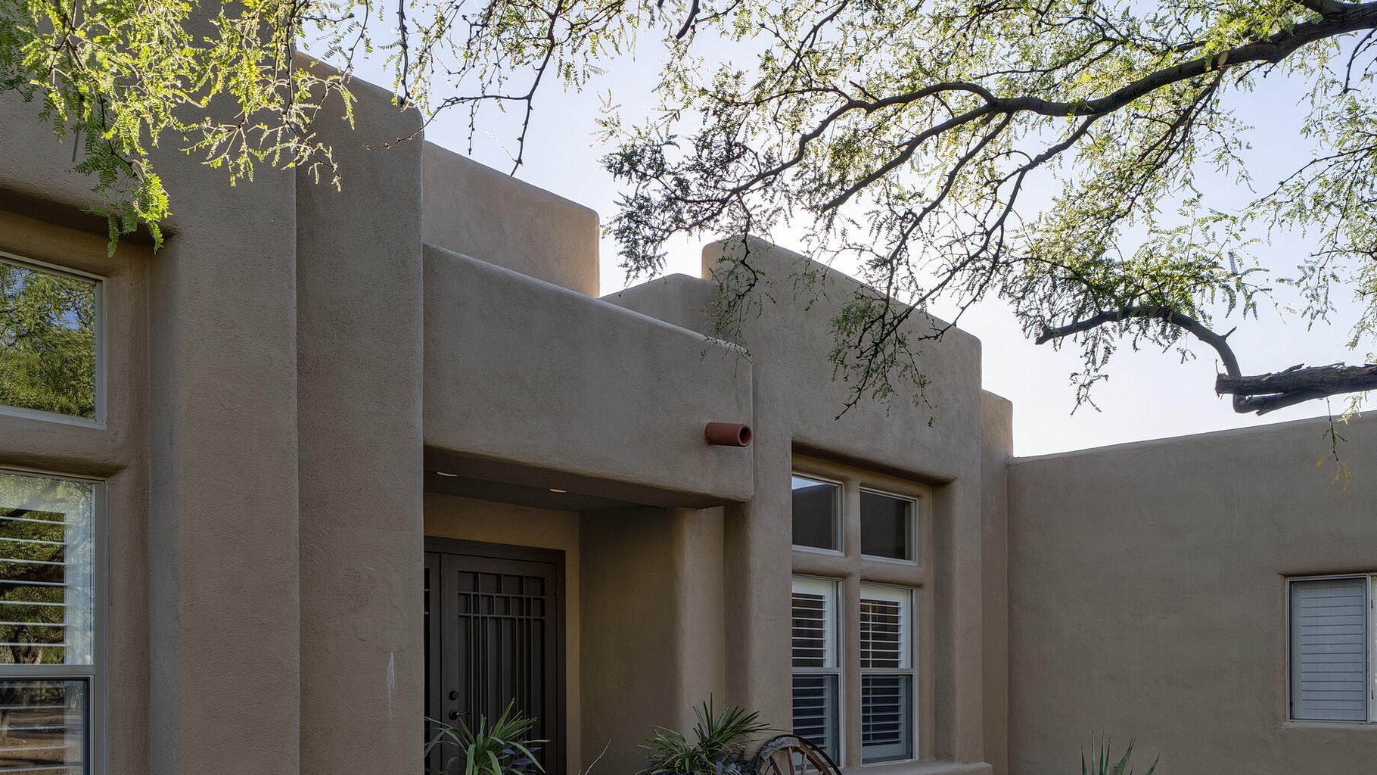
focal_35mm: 29
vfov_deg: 38.1
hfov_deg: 65.9
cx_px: 765
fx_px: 1059
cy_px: 665
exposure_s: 1/250
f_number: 9
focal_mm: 18
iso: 100
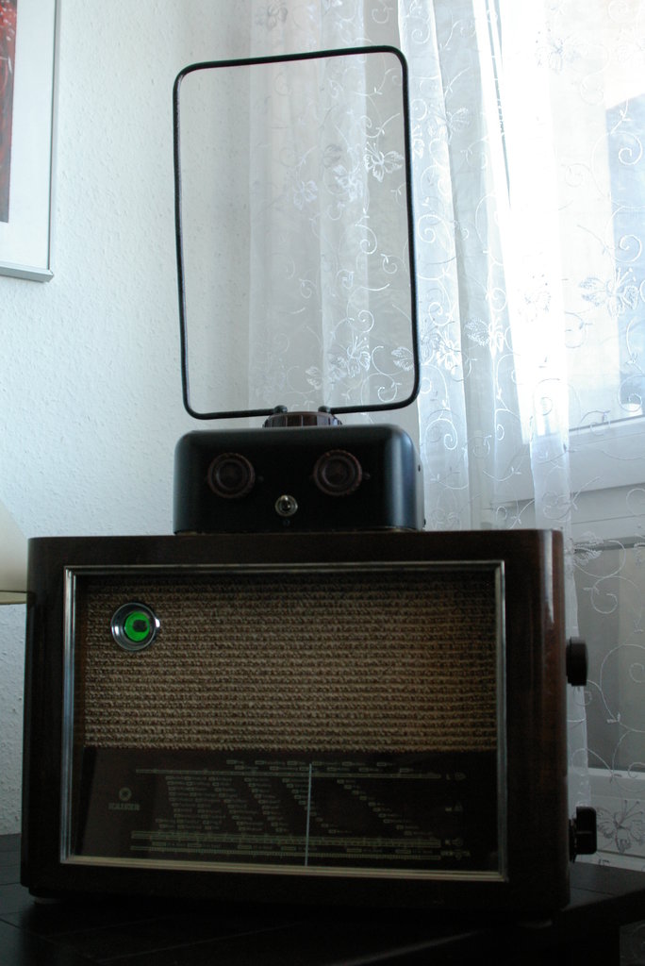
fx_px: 1127
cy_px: 483
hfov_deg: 31.9
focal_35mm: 42
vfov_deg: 46.4
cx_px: 322
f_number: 4
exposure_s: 1/60
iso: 800
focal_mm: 28
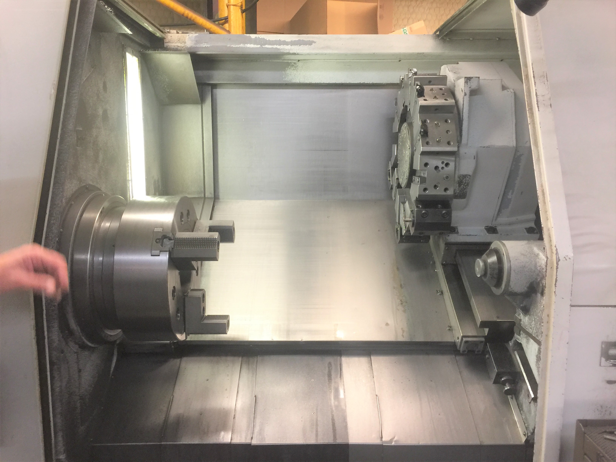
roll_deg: -0.1
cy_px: 231
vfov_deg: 48.2
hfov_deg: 61.7
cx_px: 308
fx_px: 516
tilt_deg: -8.2
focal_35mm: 29
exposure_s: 1/15
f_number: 2.2
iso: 64
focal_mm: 4.15
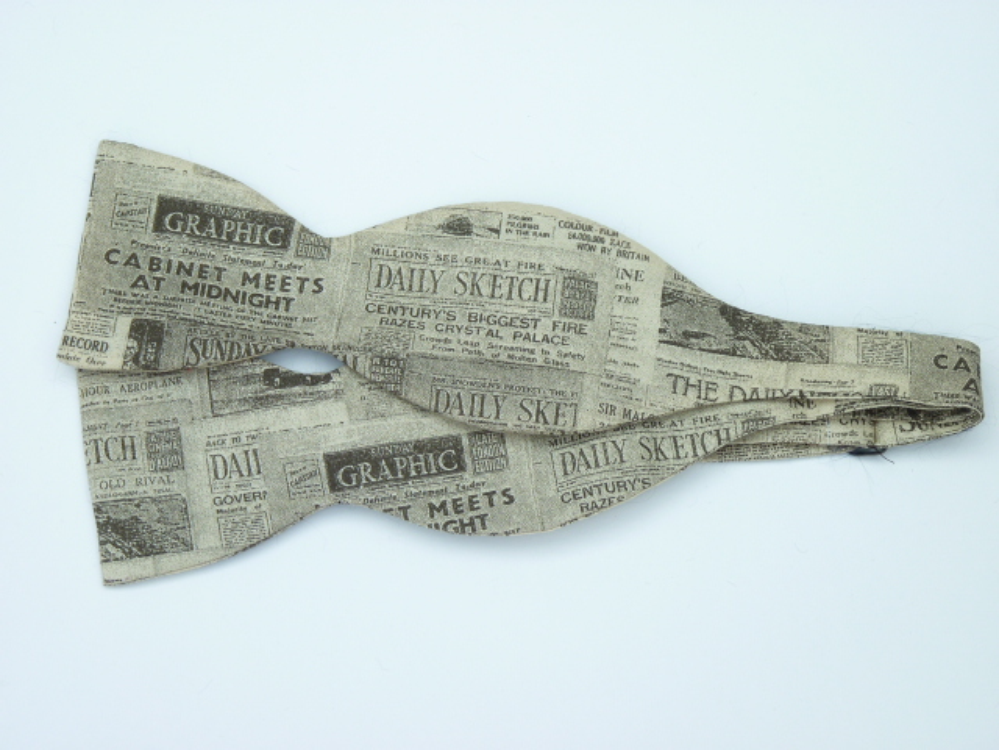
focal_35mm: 155
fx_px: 4473
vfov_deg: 9.6
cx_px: 500
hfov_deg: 12.7
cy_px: 375
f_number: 4
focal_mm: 27.5
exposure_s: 1/160
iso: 80
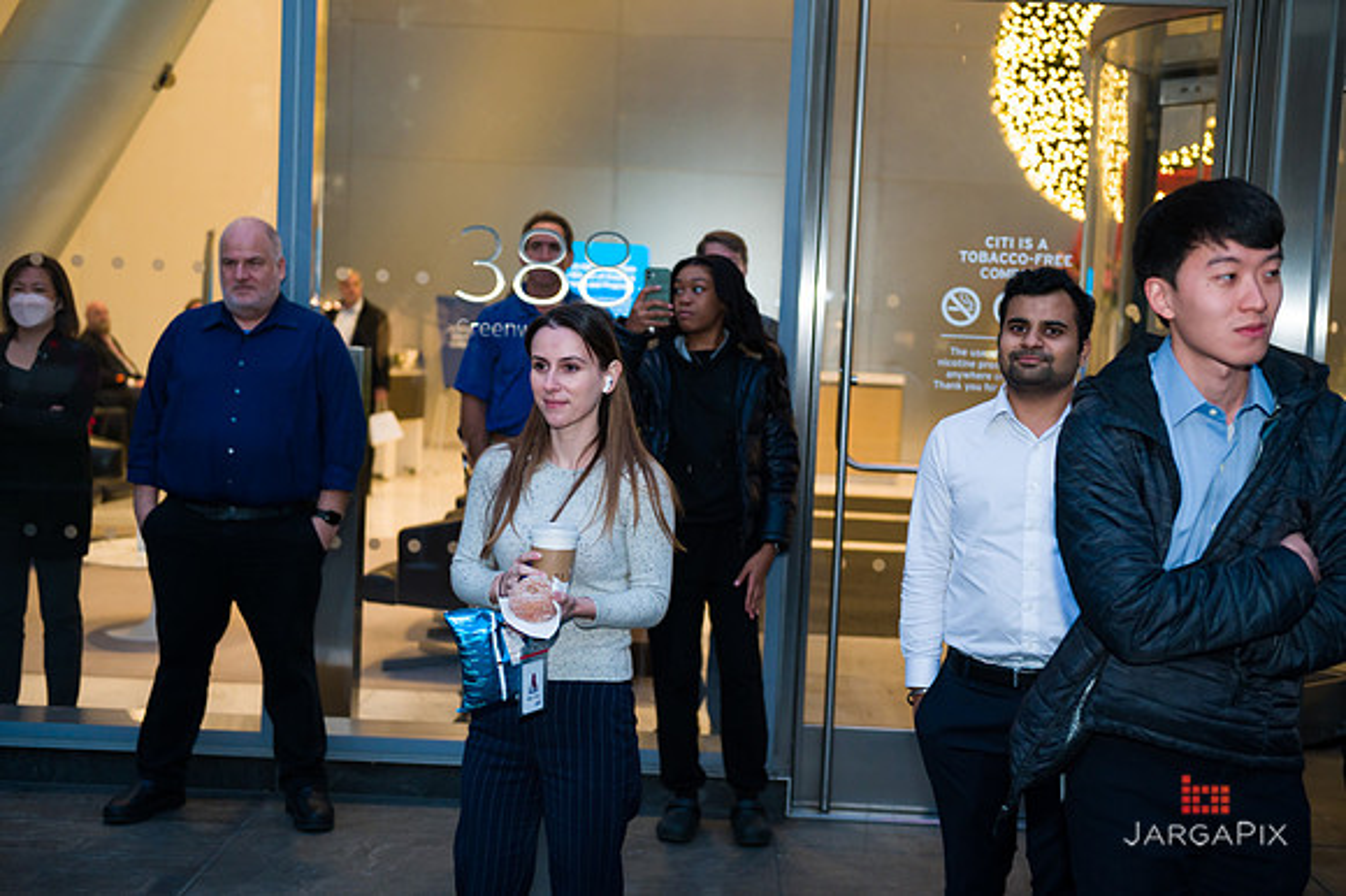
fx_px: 1868
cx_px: 673
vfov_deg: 27.0
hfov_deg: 39.6
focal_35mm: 50
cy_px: 448
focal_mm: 50
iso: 1250
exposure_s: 1/200
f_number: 4
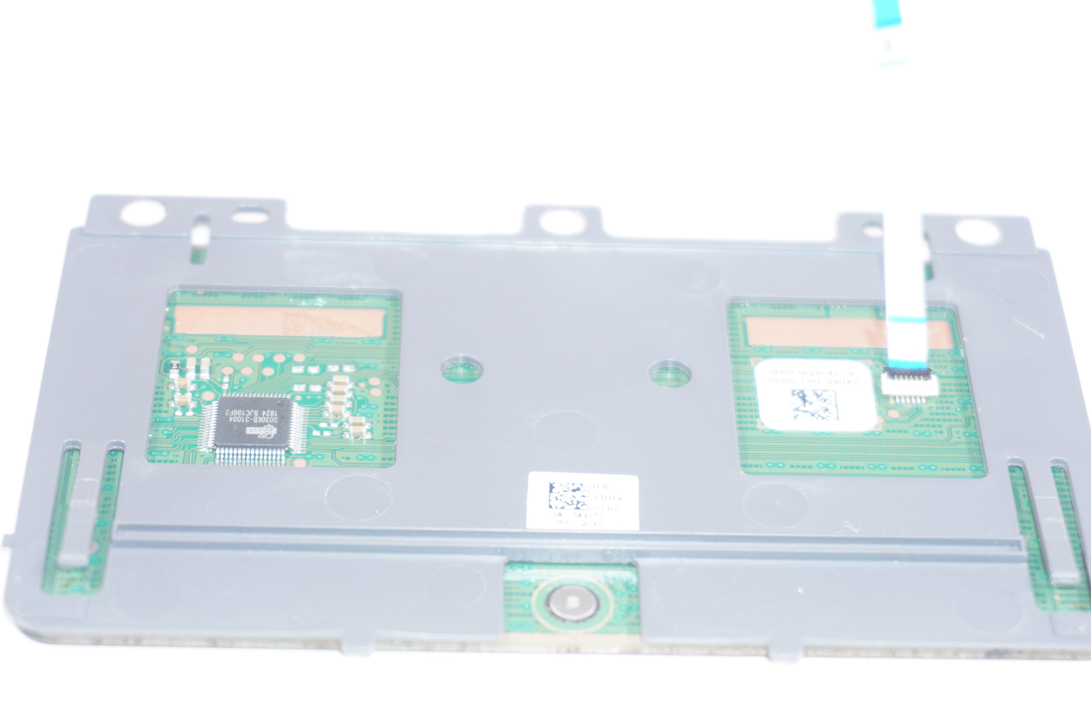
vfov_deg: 15.7
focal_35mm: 87
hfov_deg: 23.4
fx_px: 2634
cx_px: 570
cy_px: 411
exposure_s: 1/125
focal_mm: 50
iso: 640
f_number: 5.6
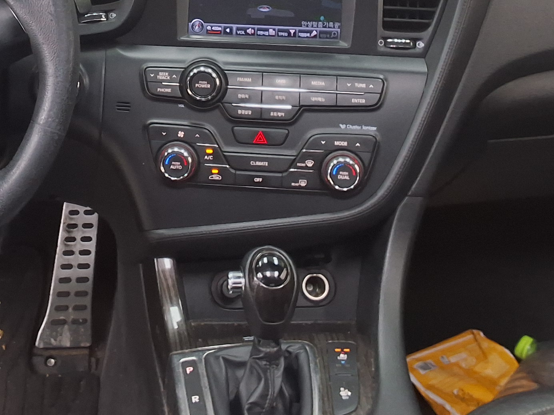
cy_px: 3
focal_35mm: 66
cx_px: 160
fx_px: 1056
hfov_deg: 29.1
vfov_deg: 21.5
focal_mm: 2.91
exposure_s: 1/40
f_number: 1.9
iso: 100
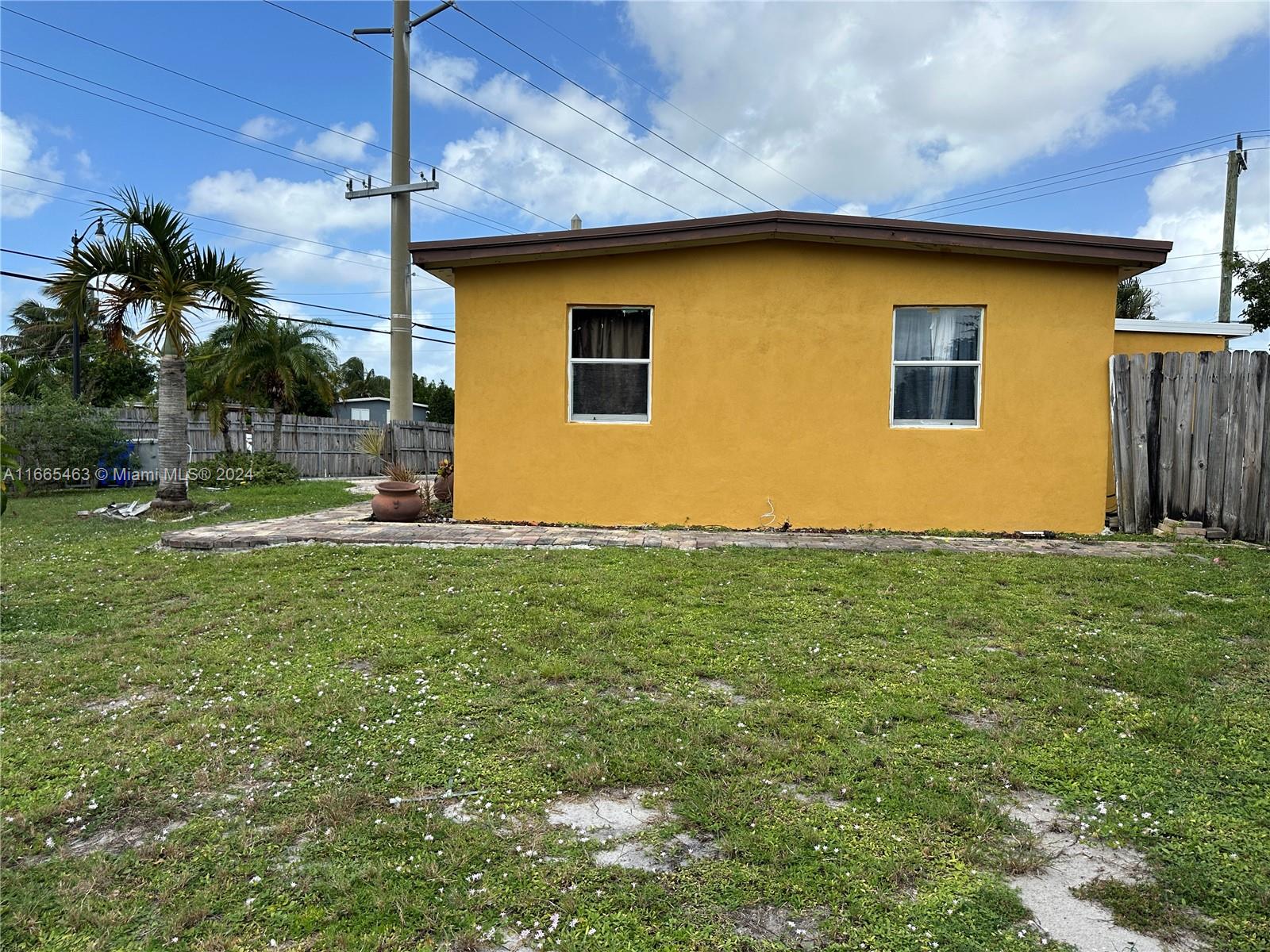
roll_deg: -1.2
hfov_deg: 71.6
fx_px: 881
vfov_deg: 56.8
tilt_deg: -2.9
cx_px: 635
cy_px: 476
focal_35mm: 24
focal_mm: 6.86
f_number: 1.78
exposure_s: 1/3472
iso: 80
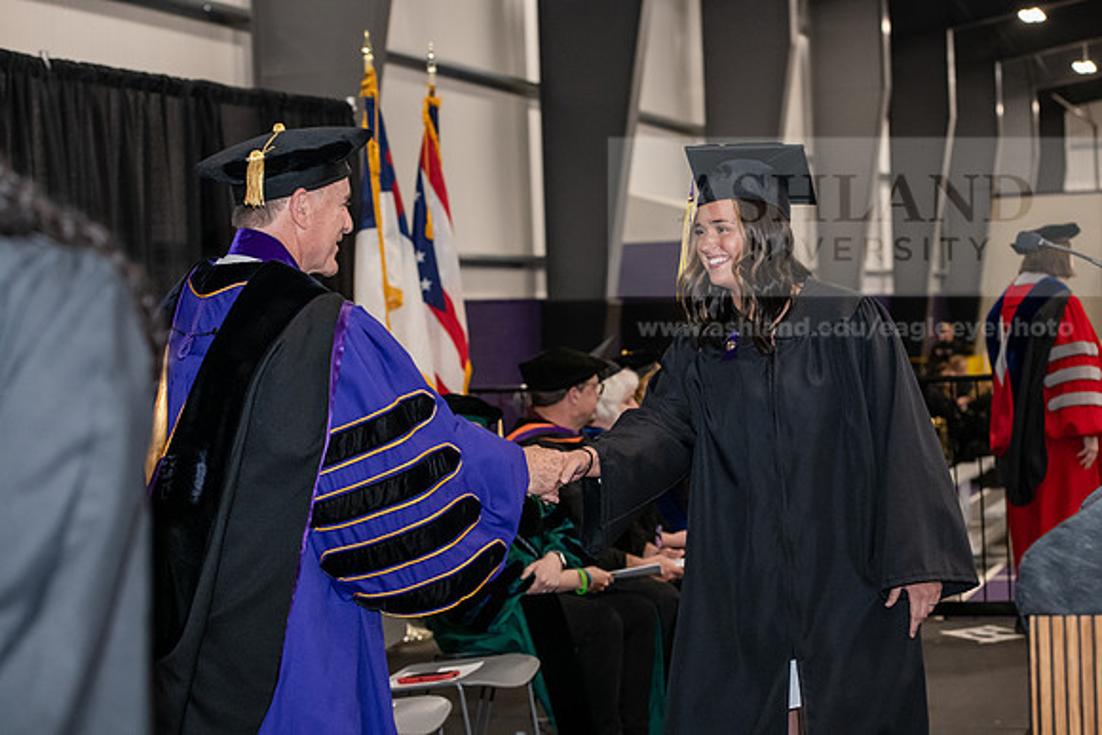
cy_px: 368
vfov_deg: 19.5
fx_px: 2143
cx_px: 551
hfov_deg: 28.8
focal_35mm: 70
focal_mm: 70
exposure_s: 1/200
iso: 2500
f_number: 5
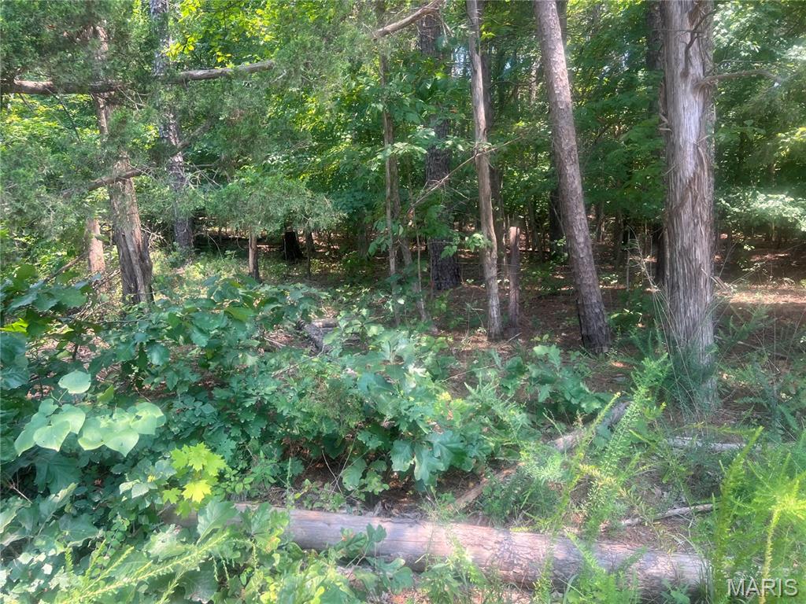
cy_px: 302
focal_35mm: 26
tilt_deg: -3.3
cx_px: 403
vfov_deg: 53.1
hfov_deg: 67.3
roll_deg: +3.2
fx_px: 605
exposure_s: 1/258
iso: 40
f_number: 1.5
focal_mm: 5.7
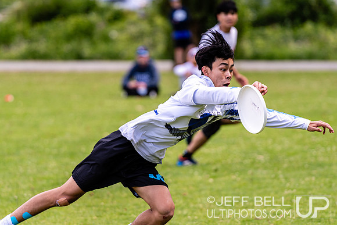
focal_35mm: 308
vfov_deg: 4.5
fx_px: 2879
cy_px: 110
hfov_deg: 6.7
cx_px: 172
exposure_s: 1/1000
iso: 180
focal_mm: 200
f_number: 3.2
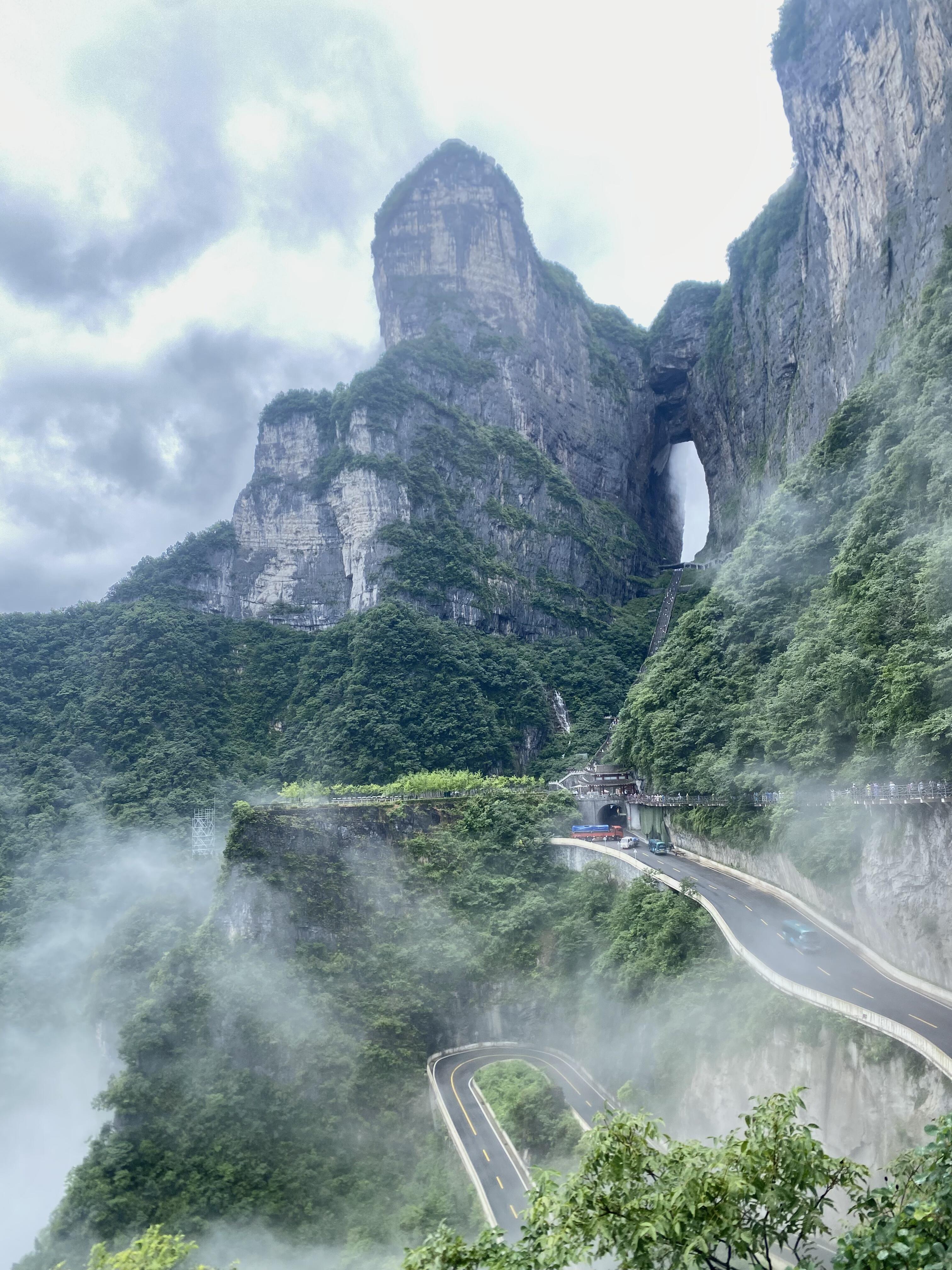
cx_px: 476
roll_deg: +2.7
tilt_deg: +10.6
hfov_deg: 53.1
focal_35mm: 26
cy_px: 635
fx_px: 953
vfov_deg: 67.3
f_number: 1.8
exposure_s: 1/822
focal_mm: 4.25
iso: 32
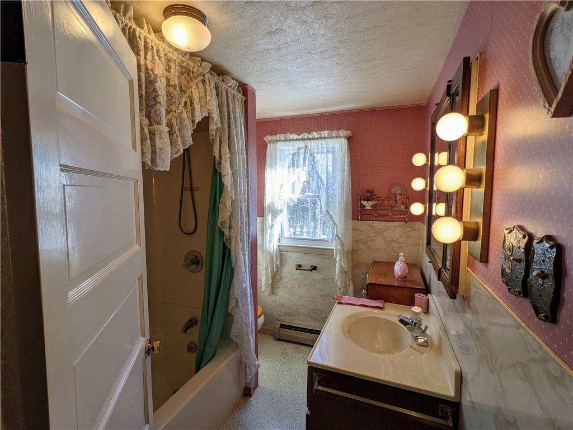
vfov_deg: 78.1
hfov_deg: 94.5
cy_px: 215
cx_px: 286
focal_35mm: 16
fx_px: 265
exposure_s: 1/120
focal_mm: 2.22
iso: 30
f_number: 2.2
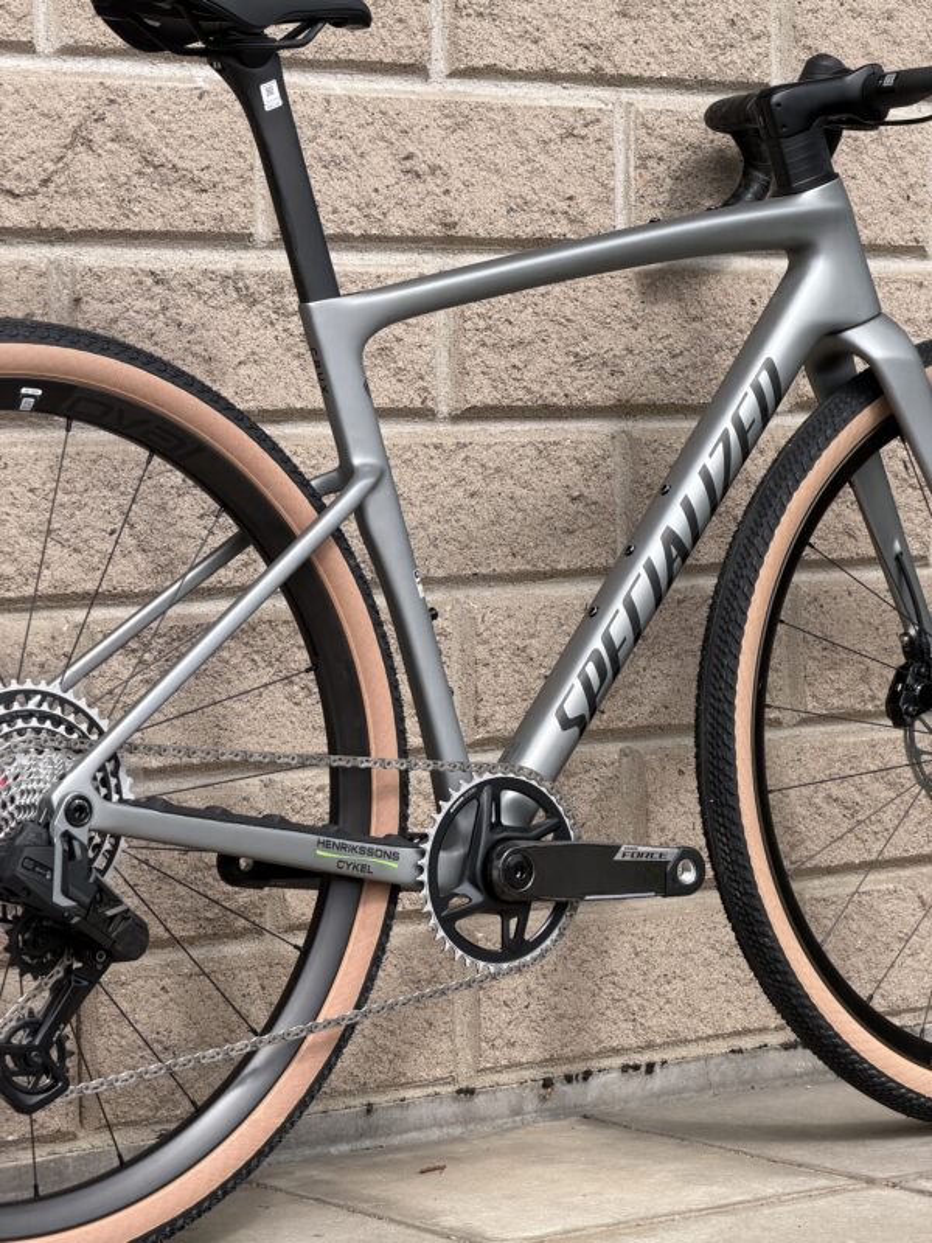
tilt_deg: -3.1
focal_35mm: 100
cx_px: 466
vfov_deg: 19.6
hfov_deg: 14.8
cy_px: 622
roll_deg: +0.1
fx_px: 3590
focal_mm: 16.89
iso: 50
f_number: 2.8
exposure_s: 1/638
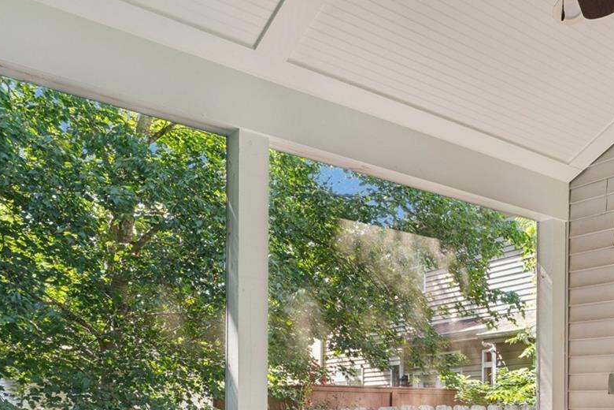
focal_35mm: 43
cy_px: 431
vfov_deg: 28.6
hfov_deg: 40.6
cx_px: 585
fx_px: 739
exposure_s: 1/5
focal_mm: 16.5
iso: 100
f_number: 13
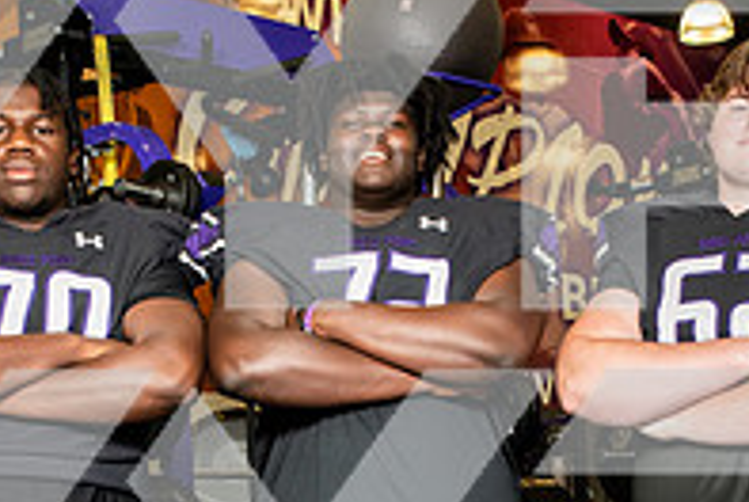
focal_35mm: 94
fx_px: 1959
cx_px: 460
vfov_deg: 14.2
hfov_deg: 21.6
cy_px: 572
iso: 500
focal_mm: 32
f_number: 5.6
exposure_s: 1/250
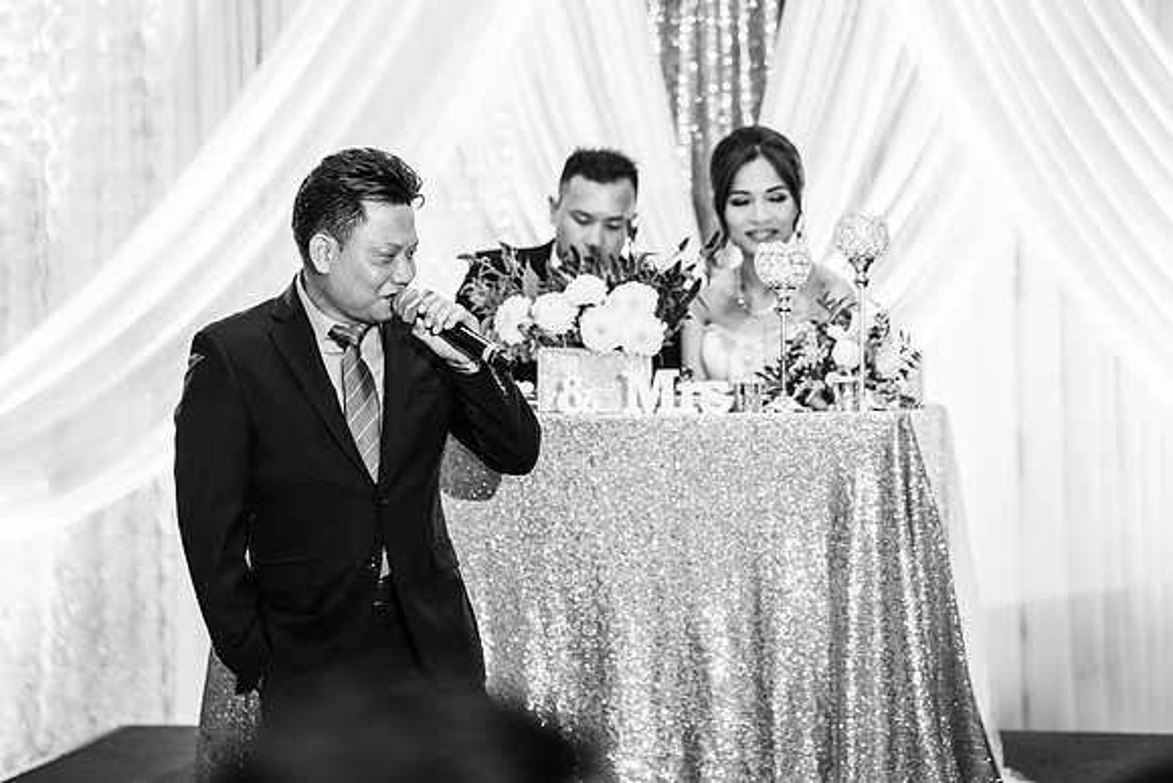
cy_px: 266
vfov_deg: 12.2
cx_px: 596
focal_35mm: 113
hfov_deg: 18.2
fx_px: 3669
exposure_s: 1/200
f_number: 1.8
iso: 640
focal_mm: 85
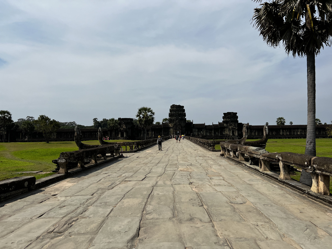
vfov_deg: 53.1
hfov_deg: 67.3
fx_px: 249
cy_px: 124
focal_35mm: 26
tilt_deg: +1.7
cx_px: 166
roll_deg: +0.8
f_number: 1.5
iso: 50
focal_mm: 5.7
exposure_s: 1/10309
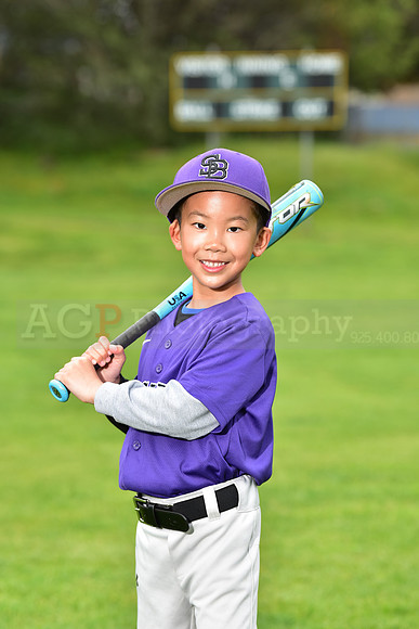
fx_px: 2530
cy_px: 314
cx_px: 210
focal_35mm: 145
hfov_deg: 9.5
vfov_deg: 14.2
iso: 400
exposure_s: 1/250
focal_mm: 145
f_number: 5.6
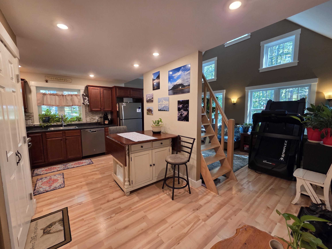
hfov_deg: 106.2
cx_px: 166
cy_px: 124
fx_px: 125
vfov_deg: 89.9
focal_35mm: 13
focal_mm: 2.2
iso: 200
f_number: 2.2
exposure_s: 1/60
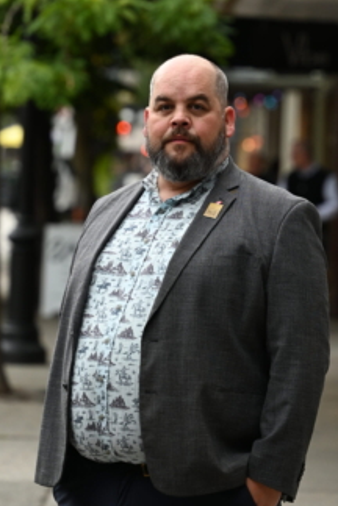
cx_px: 185
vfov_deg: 9.4
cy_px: 197
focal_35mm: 219
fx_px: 3080
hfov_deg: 6.3
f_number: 3.2
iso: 400
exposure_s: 1/250
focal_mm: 105
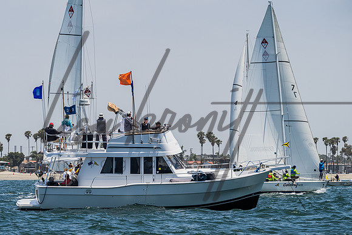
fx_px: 2109
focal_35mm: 216
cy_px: 122
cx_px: 158
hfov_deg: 9.5
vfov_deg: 6.4
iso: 400
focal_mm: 165
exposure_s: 1/2000
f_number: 8
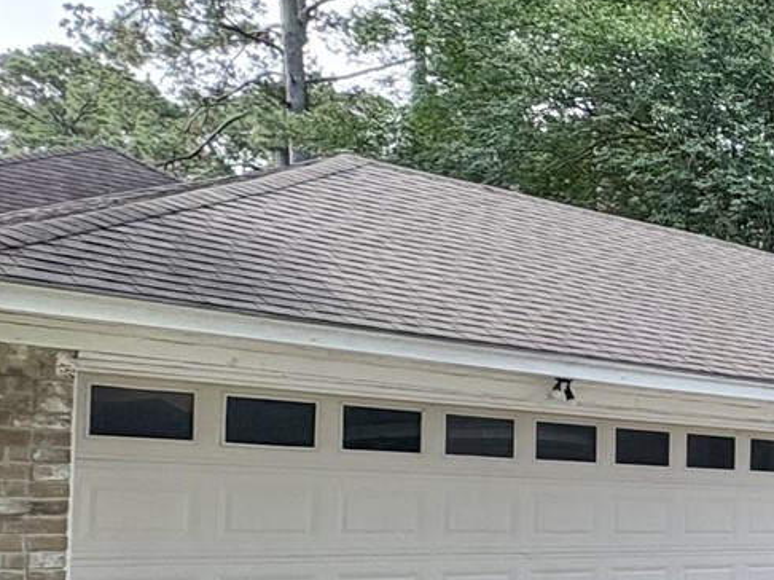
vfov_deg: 24.3
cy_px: 491
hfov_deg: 21.3
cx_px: 1398
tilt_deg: +1.8
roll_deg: -0.7
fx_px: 1319
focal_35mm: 59
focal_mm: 2.22
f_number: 2.2
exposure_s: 1/203
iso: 64
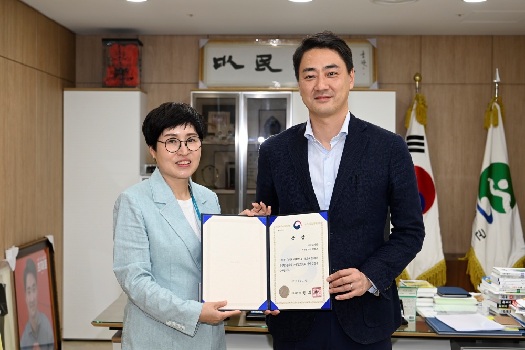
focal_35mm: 52
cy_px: 175
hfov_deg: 38.2
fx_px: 758
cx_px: 262
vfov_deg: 26.0
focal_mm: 52
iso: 800
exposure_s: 1/100
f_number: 5.6
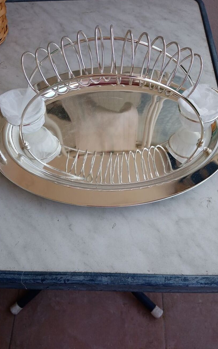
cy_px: 173
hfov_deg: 44.5
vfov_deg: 66.5
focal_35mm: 28
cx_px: 117
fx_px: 266
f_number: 1.8
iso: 108
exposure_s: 1/428
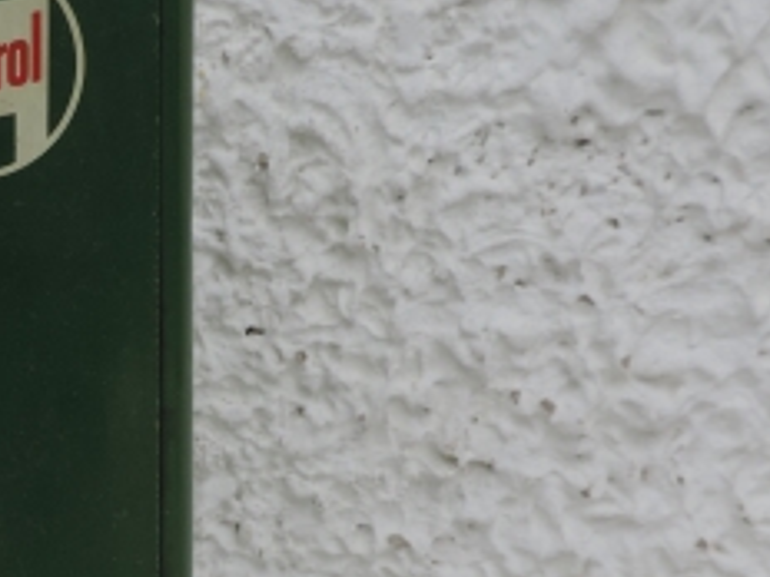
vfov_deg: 23.5
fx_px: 1379
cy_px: 418
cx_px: 60
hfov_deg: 29.7
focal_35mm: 62
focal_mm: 4.3
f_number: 3
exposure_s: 1/500
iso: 80
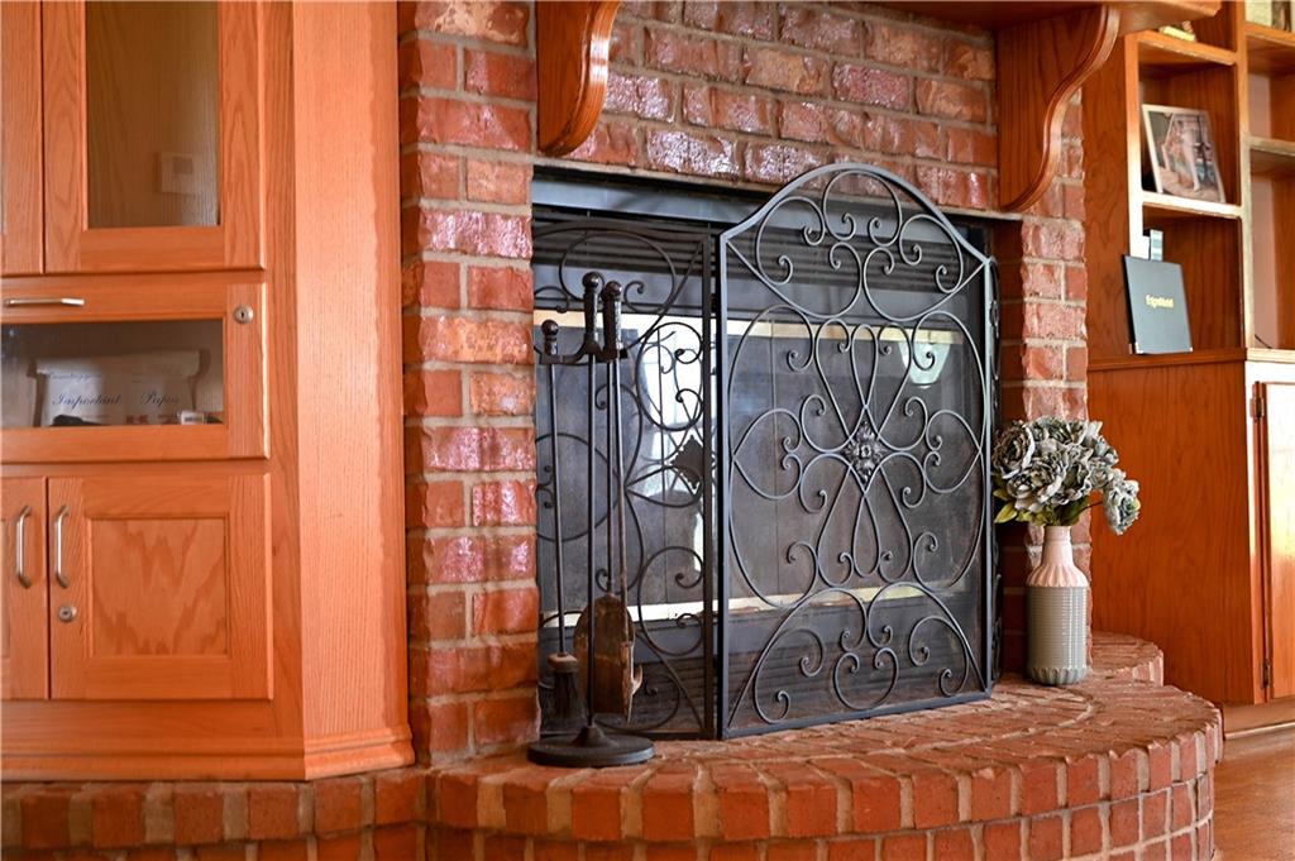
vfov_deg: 26.9
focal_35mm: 50
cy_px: 430
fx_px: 1797
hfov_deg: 39.6
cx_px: 648
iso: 200
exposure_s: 1/2
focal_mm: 50
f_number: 6.3
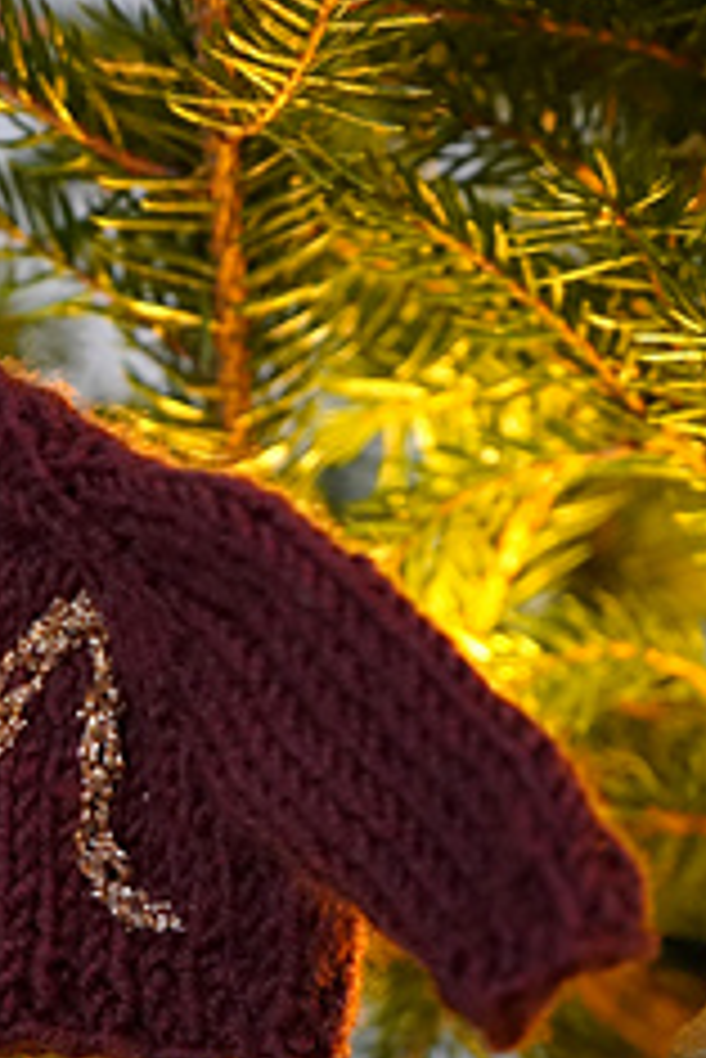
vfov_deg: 23.6
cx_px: 38
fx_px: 2528
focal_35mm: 86
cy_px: 657
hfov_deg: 15.7
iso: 6400
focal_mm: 27
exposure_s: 1/40
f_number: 4
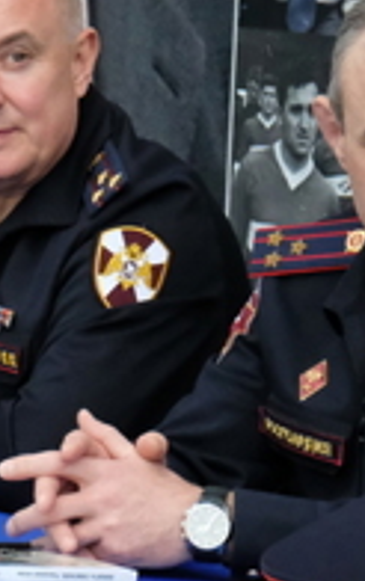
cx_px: -309
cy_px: 270
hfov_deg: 4.0
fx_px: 5126
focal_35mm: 323
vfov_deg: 6.5
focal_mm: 55
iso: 8000
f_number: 7.1
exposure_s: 1/1600
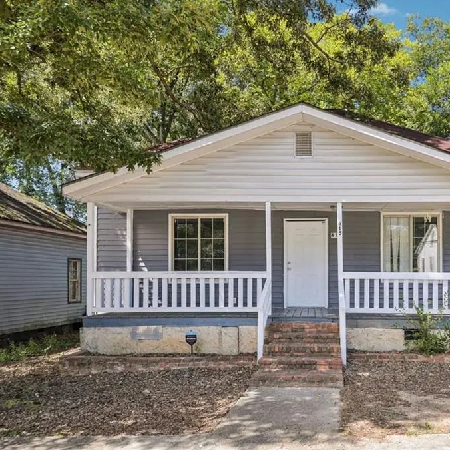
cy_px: 225
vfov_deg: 59.1
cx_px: 306
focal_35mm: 27
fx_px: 397
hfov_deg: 57.5
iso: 64
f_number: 8
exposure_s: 1/60
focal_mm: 21
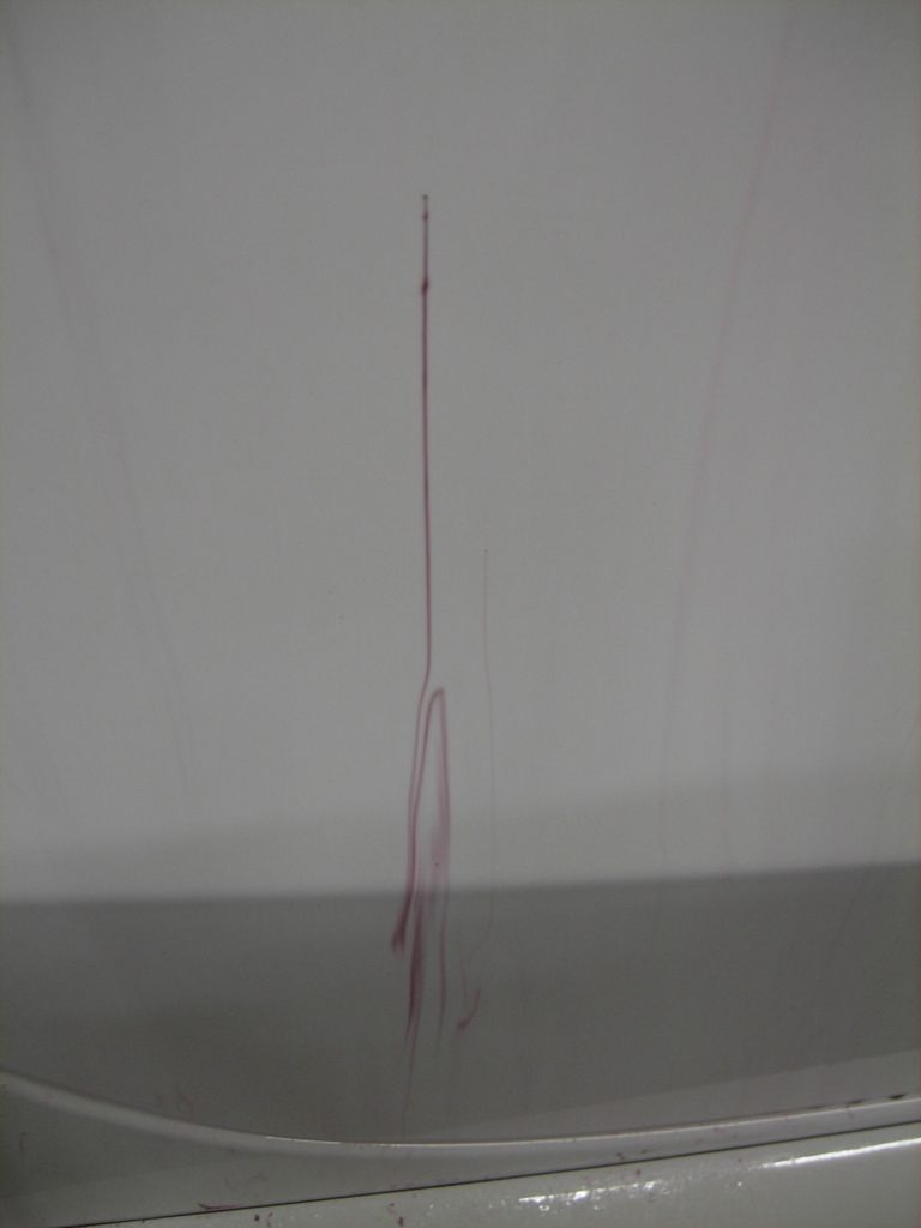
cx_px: 460
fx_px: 1277
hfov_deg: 39.7
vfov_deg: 51.4
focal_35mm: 36
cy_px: 614
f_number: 2.7
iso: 50
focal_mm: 7.5
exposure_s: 1/12.3
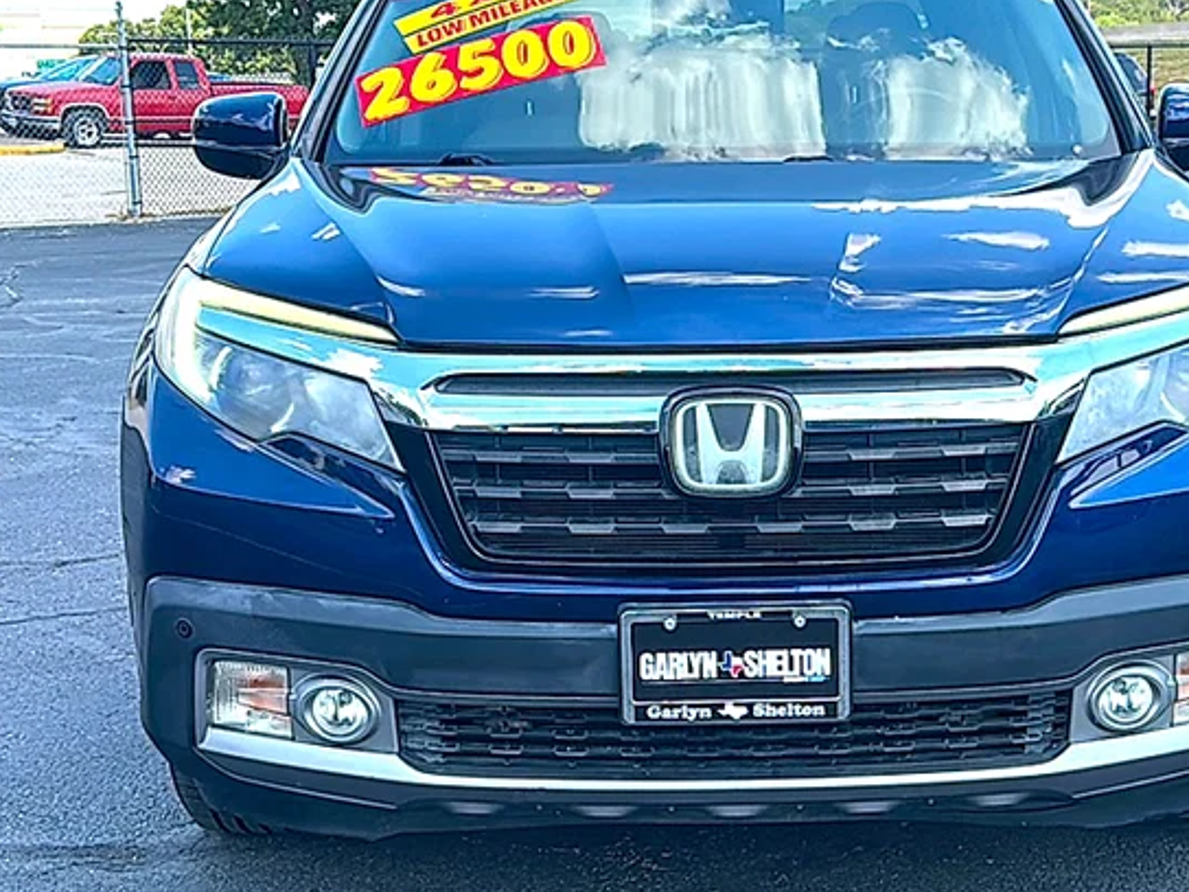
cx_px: 753
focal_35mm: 49
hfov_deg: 38.6
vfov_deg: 29.6
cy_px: 398
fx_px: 1683
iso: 100
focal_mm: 6.86
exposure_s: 1/1887
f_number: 1.78
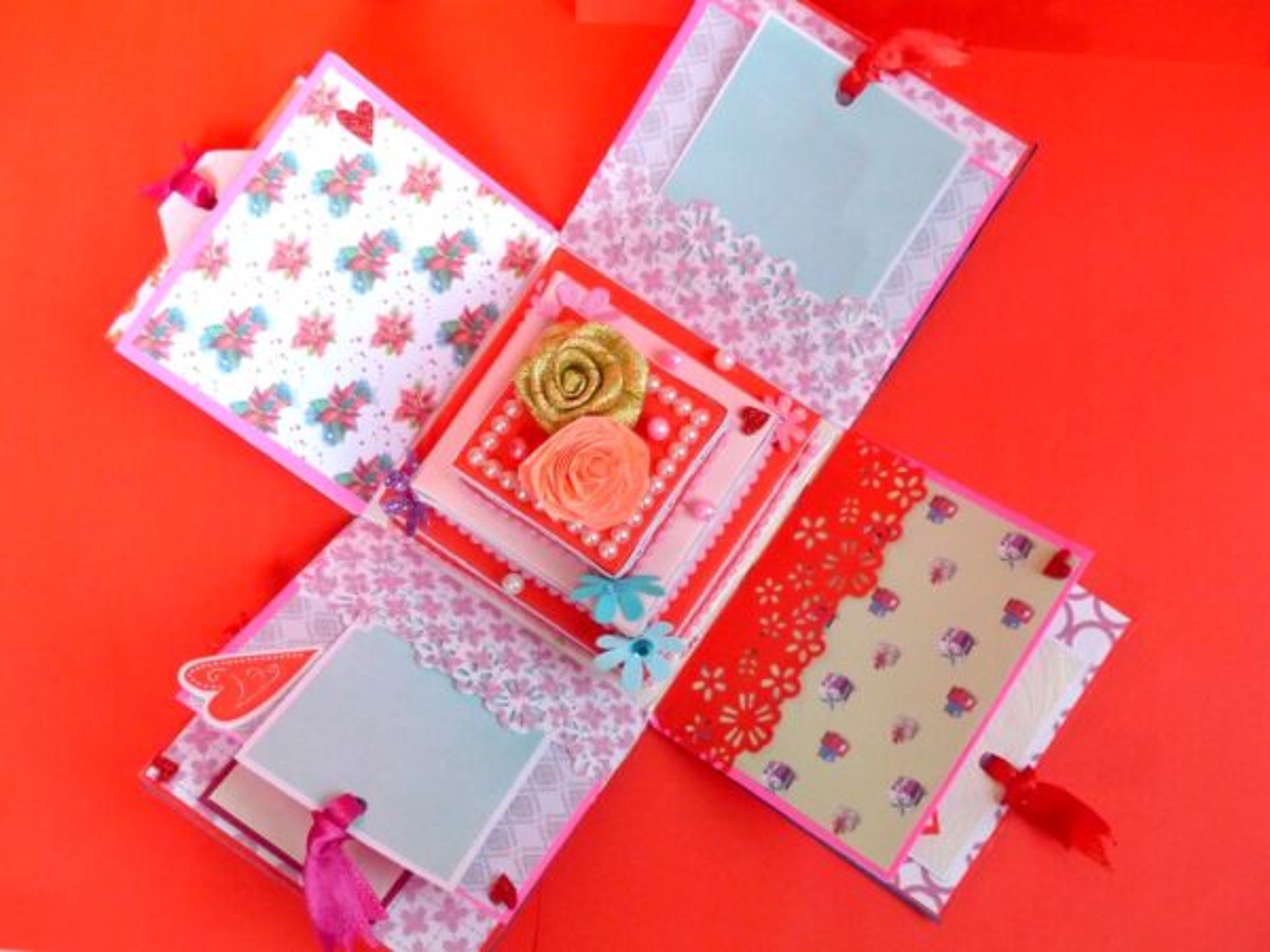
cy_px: 476
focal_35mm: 47
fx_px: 1724
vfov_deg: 30.9
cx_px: 635
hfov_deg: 40.4
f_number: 2.8
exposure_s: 1/60
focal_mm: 8.4
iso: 400
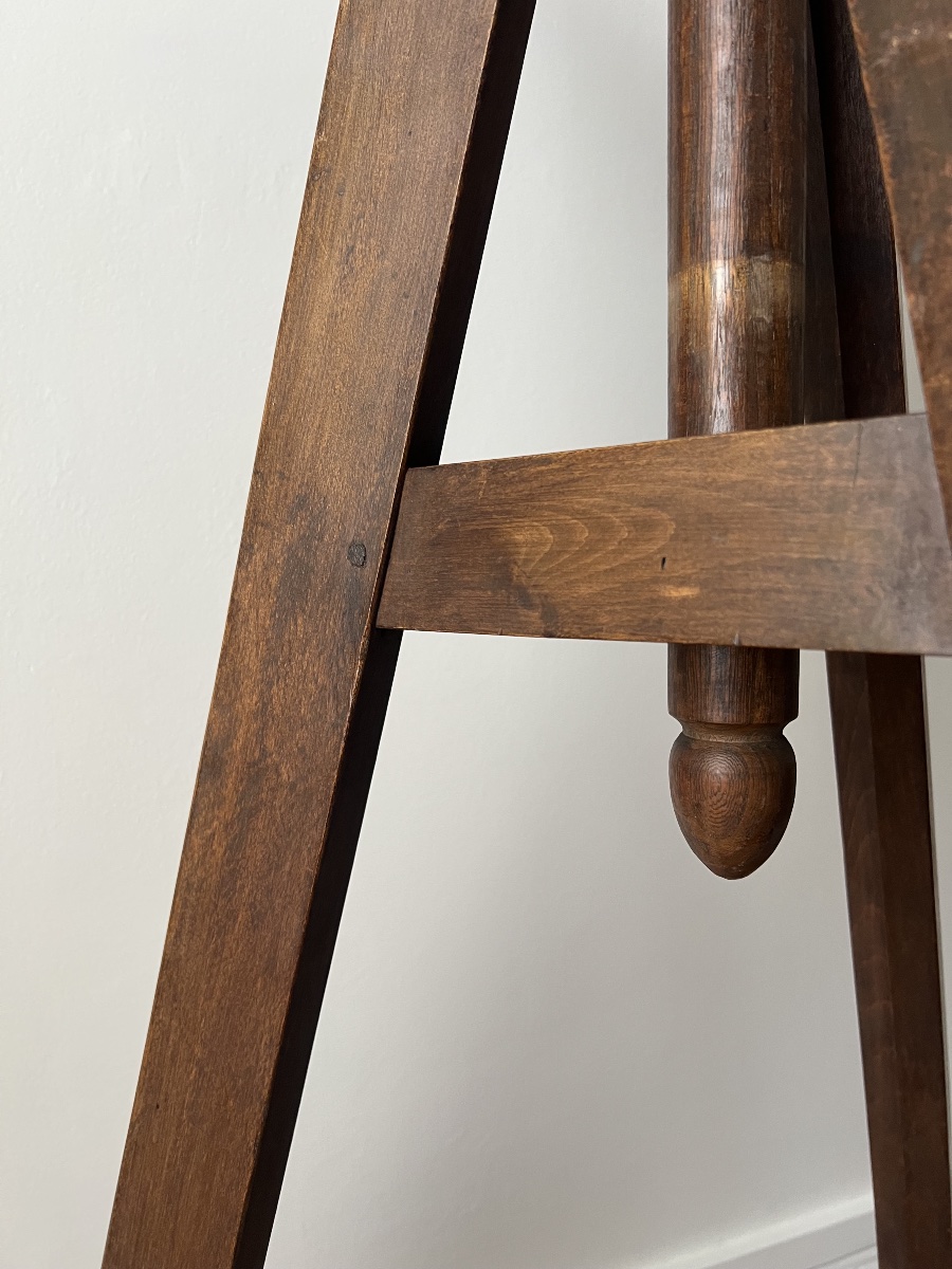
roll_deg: +1.5
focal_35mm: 26
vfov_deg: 67.3
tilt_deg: -6.1
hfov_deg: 53.1
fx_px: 953
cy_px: 634
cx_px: 476
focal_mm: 5.7
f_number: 1.5
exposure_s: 1/96
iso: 125
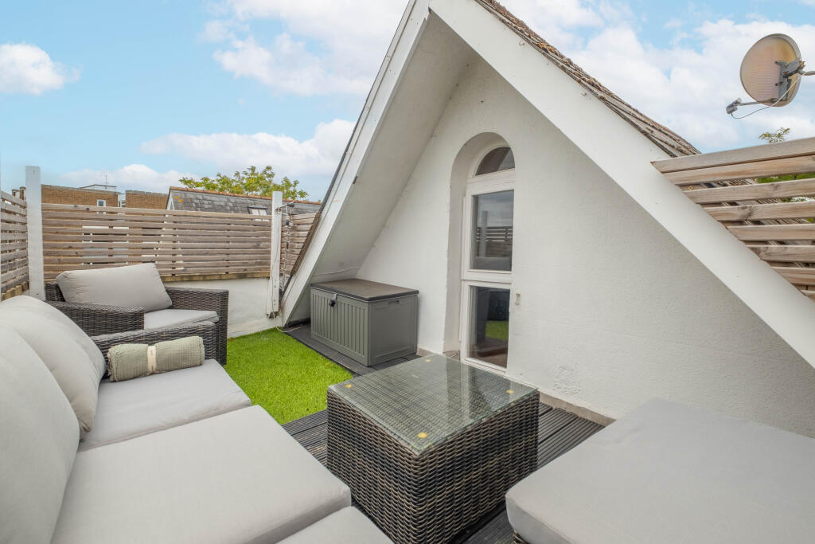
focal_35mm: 15
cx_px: 408
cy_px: 272
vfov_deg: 77.3
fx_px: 340
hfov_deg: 100.4
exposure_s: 1/200
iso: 400
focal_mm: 10
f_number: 7.1
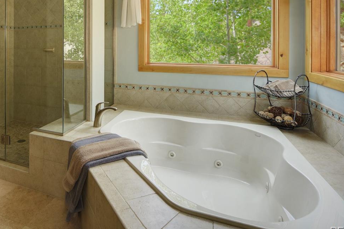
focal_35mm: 23
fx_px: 220
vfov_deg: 52.0
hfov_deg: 72.9
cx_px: 105
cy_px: 50
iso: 400
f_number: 8
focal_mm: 14
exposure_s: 1/125
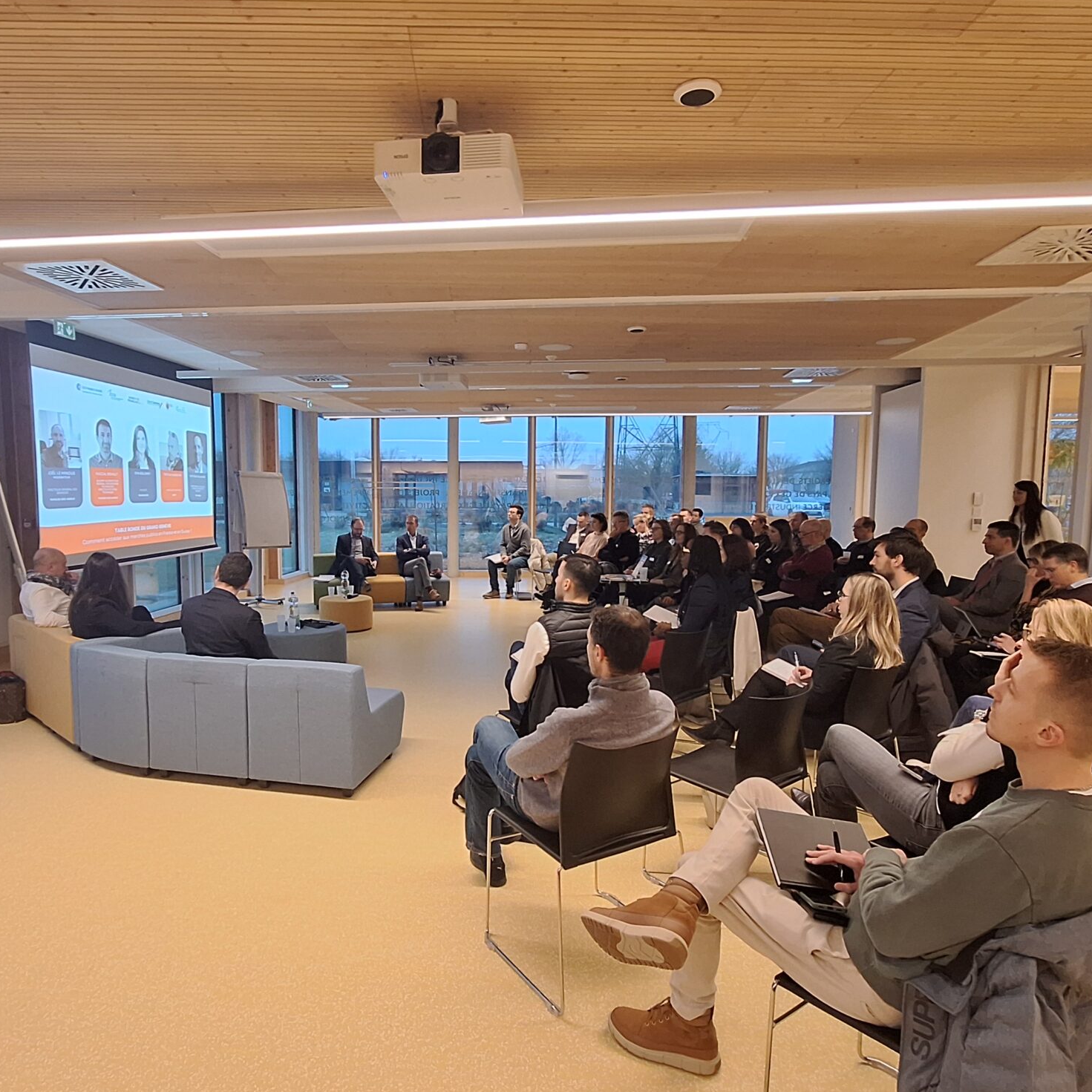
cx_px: 503
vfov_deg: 74.8
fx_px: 714
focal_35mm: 20
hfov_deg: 74.7
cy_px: 560
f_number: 2.2
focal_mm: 1.74
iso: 200
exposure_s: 1/40
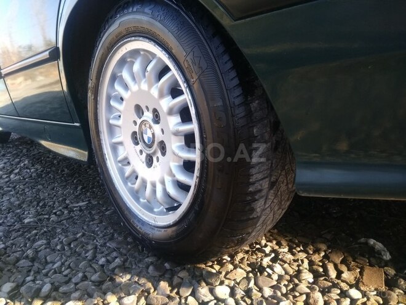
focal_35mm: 21
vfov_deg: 63.4
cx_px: 203
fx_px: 246
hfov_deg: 79.0
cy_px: 152
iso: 100
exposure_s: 1/112
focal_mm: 3.57
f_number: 2
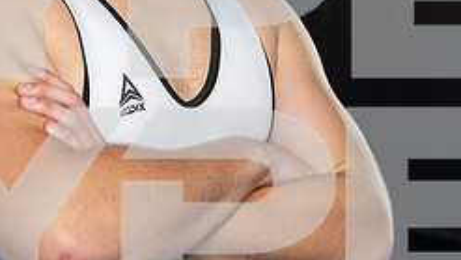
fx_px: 1174
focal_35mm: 96
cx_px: 91
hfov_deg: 21.9
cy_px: -20
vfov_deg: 12.4
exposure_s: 1/125
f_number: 4
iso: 800
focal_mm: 39
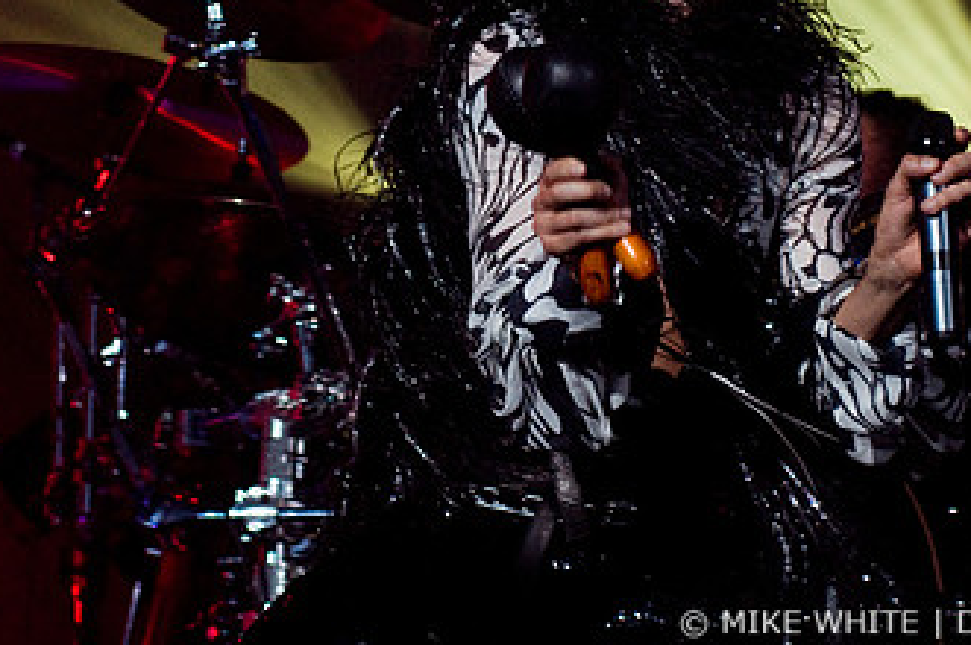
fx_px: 4958
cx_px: 478
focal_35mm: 184
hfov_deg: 11.2
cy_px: 84
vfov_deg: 7.4
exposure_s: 1/250
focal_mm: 70
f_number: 3.5
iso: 800
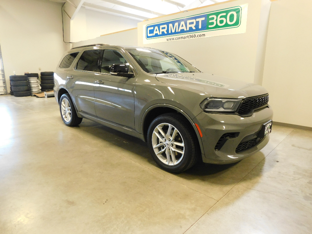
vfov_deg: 58.9
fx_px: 207
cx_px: 156
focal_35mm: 23
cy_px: 117
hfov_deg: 73.9
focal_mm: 4
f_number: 3
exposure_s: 1/15
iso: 400
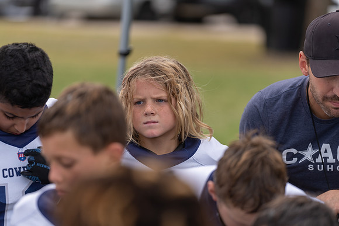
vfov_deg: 7.7
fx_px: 1686
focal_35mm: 179
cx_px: 170
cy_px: 113
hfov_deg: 11.5
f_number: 2.8
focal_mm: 179
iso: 100
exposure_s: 1/640
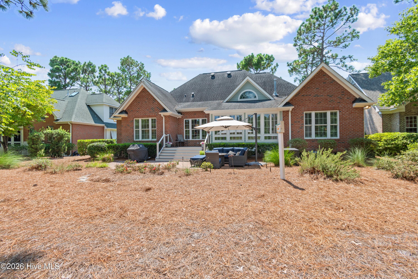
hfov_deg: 100.4
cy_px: 140
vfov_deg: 77.3
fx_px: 174
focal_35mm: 15
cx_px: 209
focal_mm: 10
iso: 100
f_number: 5.6
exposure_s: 1/125
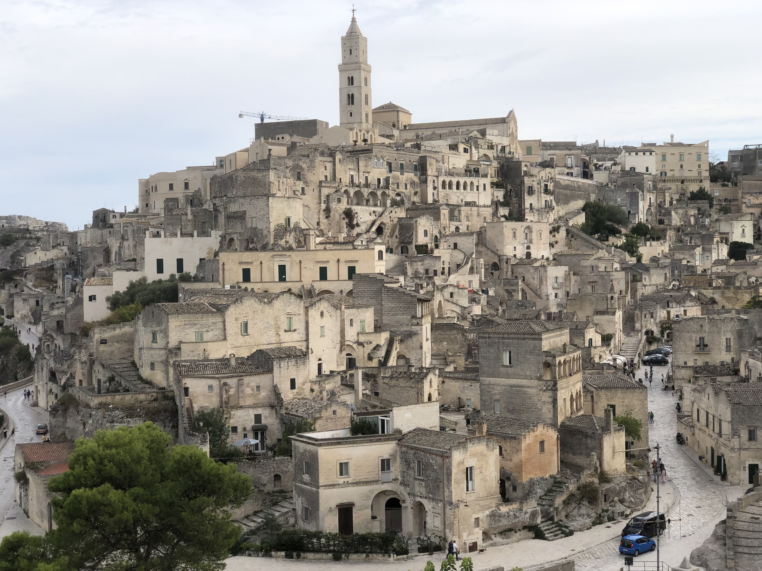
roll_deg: +1.8
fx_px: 1145
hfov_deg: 36.8
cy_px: 286
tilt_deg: -1.5
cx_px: 381
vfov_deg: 28.0
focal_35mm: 52
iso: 16
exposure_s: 1/714
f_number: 2.4
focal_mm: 6
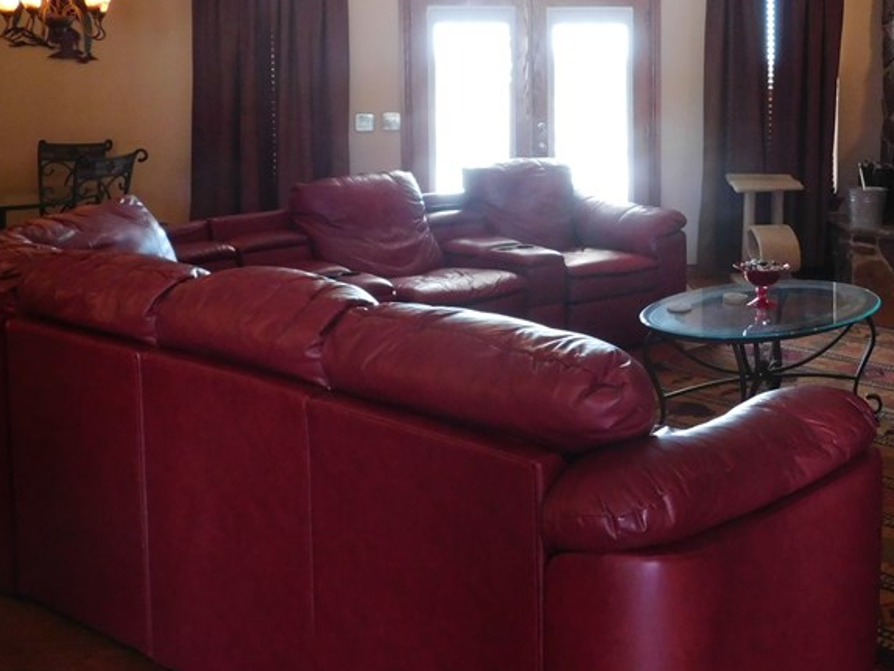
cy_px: 137
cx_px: 600
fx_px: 1059
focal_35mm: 41
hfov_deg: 45.0
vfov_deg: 34.1
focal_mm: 4
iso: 320
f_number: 3
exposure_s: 1/30
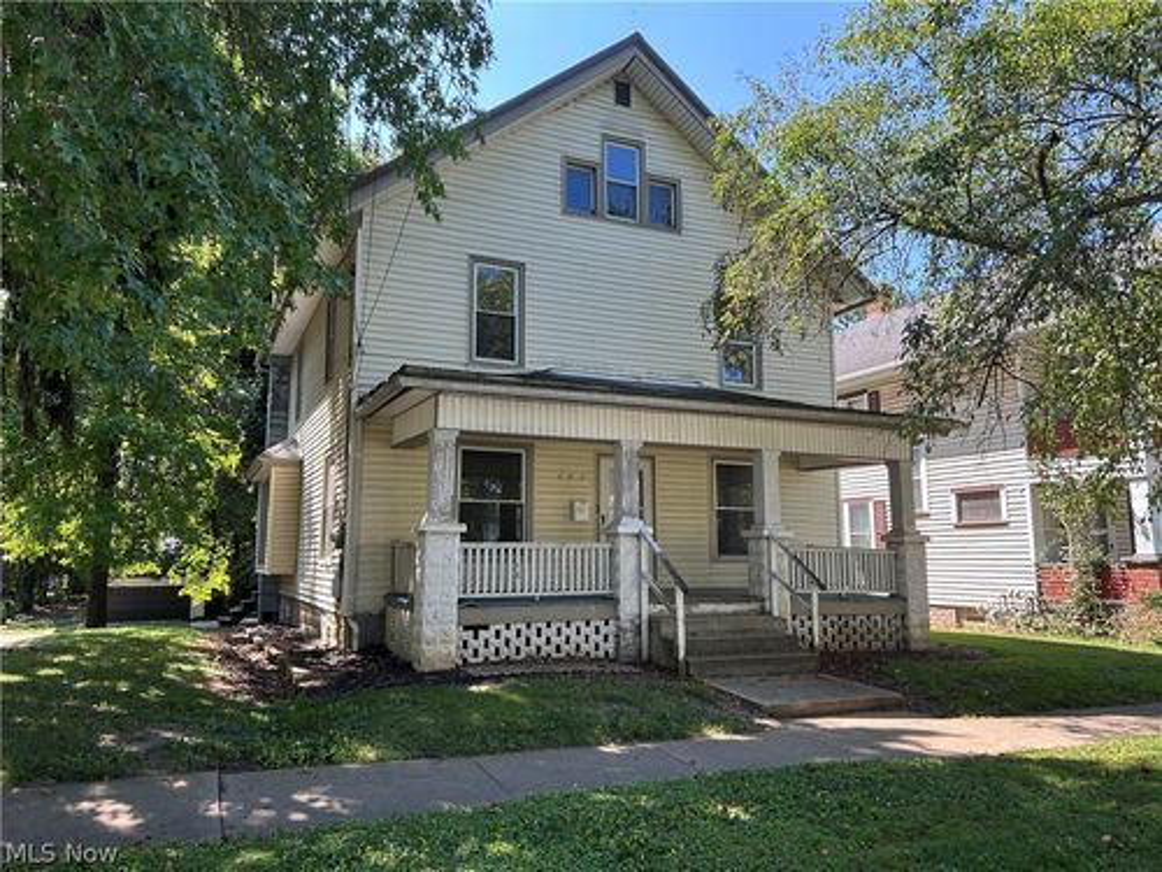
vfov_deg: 53.1
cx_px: 581
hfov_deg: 67.3
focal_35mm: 26
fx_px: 873
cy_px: 436
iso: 50
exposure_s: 1/561
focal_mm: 5.7
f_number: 1.5
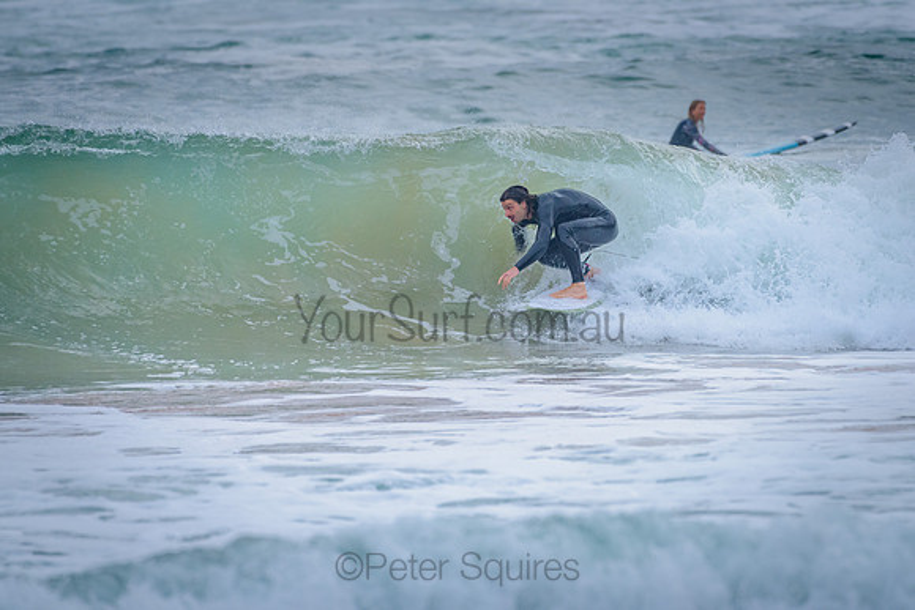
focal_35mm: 613
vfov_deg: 2.2
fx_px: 15581
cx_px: 501
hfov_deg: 3.4
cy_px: 255
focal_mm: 500
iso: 800
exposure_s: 1/2000
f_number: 6.3
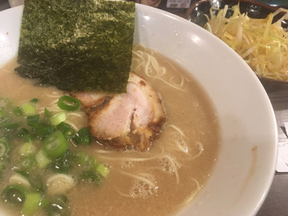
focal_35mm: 29
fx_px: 241
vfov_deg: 48.2
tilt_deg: -46.8
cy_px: 108
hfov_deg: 61.7
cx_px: 144
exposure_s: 1/24
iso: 200
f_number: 2.2
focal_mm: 4.15
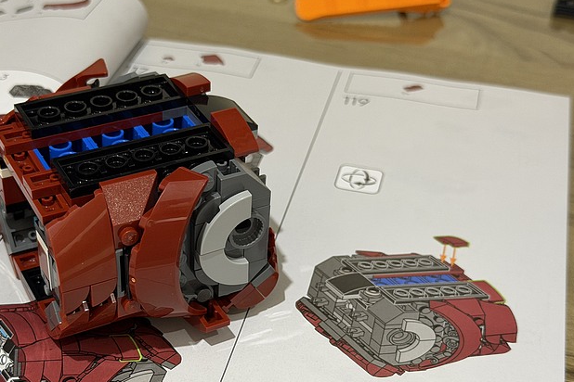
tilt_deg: -37.0
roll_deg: -1.8
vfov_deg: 21.5
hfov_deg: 31.8
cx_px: 228
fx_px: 1004
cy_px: 245
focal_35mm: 63
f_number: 1.78
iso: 250
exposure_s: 1/60
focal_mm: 6.76
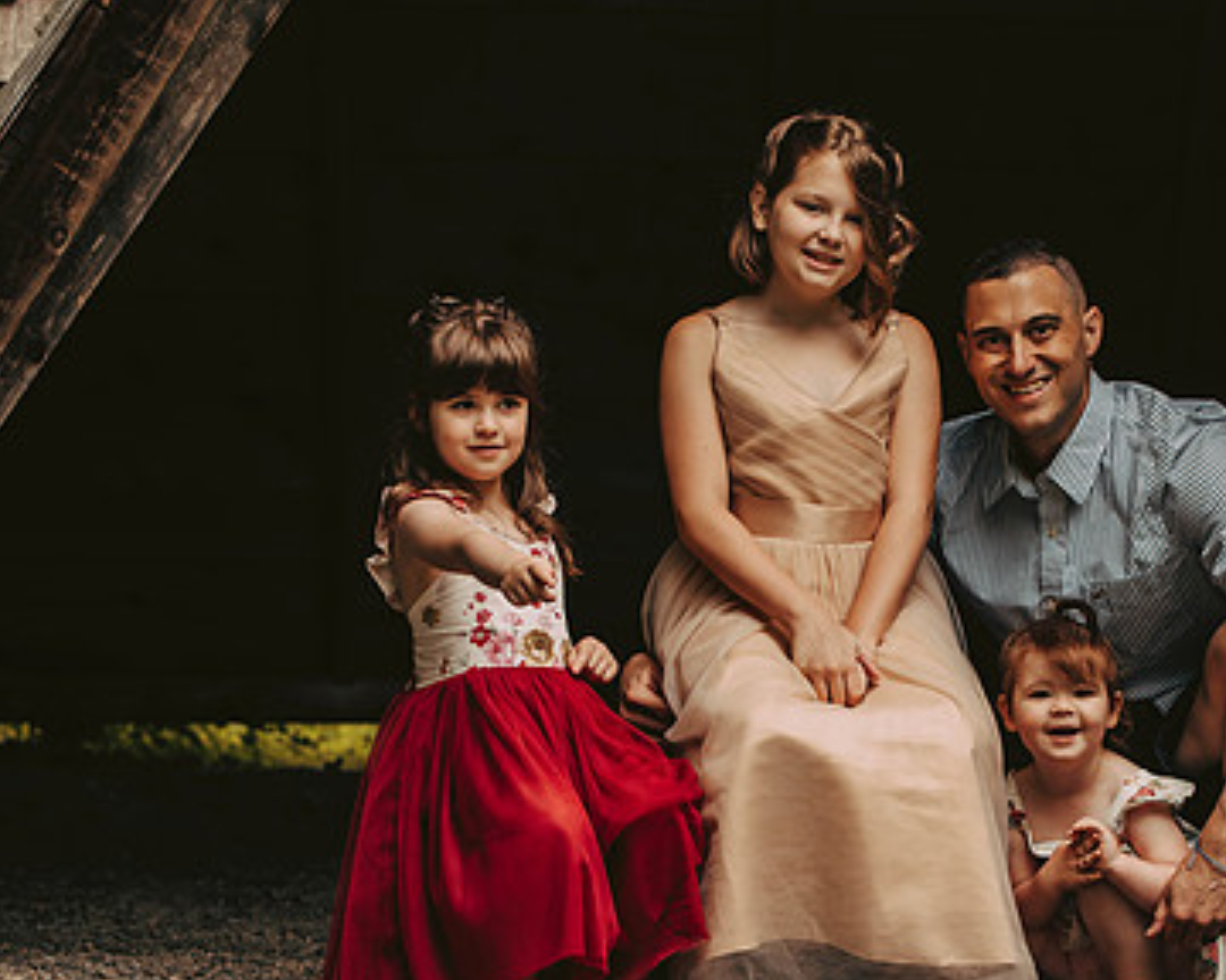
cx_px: 797
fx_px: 4282
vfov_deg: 13.1
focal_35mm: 118
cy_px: 590
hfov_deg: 16.3
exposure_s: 1/800
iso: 640
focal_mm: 78
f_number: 2.8
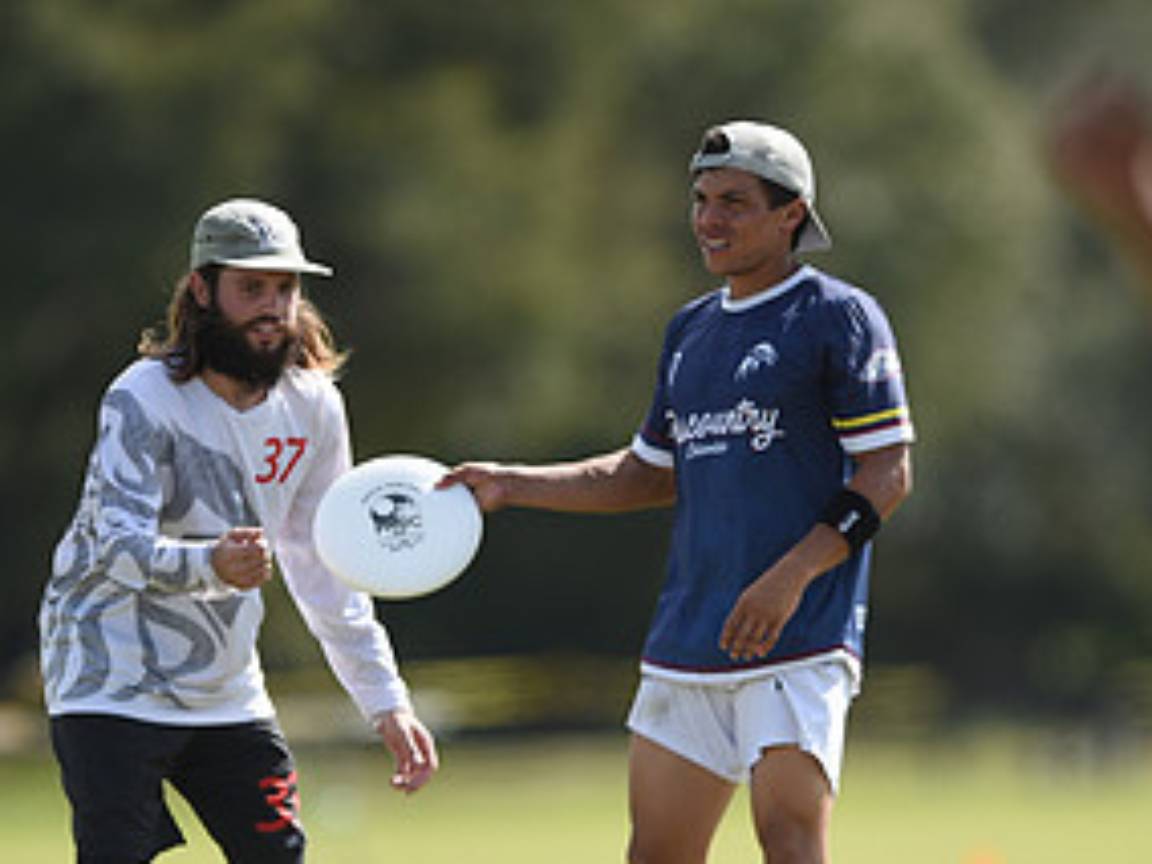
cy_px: 568
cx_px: 722
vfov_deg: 1.9
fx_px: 26124
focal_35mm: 785
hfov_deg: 2.5
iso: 200
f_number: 2.8
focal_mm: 400
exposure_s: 1/2500
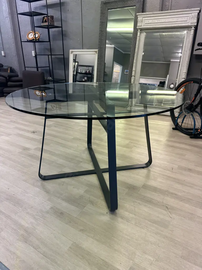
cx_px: 101
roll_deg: -0.1
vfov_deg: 71.6
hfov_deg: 56.8
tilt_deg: -23.2
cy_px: 135
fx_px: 187
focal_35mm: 24
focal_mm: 6.86
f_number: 1.78
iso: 125
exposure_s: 1/100
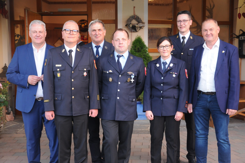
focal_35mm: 57
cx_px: 122
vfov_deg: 23.7
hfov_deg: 35.1
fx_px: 387
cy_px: 82
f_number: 4.8
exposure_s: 1/25
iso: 1000
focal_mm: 38
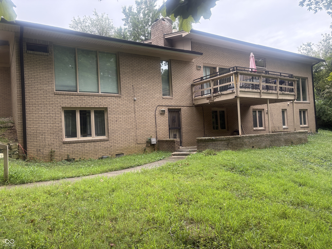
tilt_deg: +0.5
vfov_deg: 53.1
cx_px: 166
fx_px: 249
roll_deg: +3.2
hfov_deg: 67.3
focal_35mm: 26
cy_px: 124
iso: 125
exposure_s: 1/227
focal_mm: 5.96
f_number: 1.6
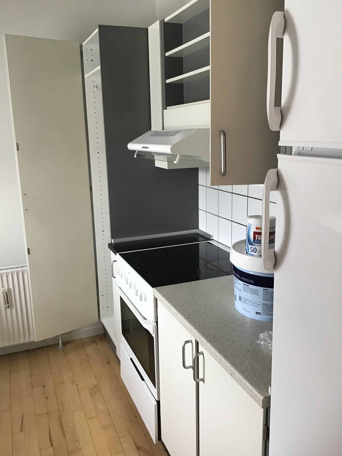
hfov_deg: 45.4
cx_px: 171
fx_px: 408
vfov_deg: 58.4
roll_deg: +1.5
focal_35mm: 31
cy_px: 228
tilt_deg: -14.0
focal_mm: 3.3
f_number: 2.4
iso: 40
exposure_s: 1/33
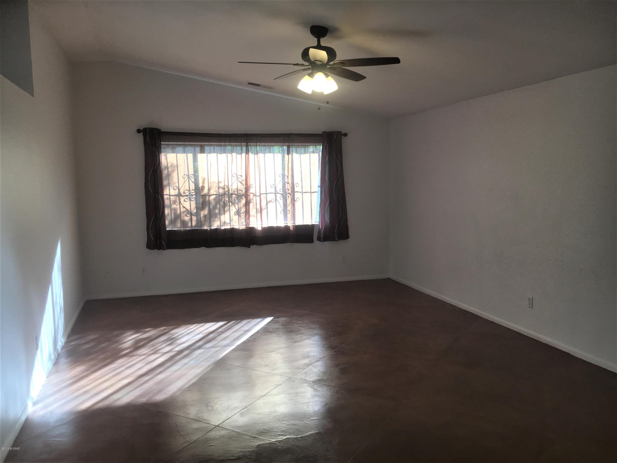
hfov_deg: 61.7
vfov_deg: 48.2
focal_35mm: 29
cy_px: 232
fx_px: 517
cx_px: 308
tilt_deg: -5.3
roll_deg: -0.1
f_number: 2.2
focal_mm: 4.15
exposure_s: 1/120
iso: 32
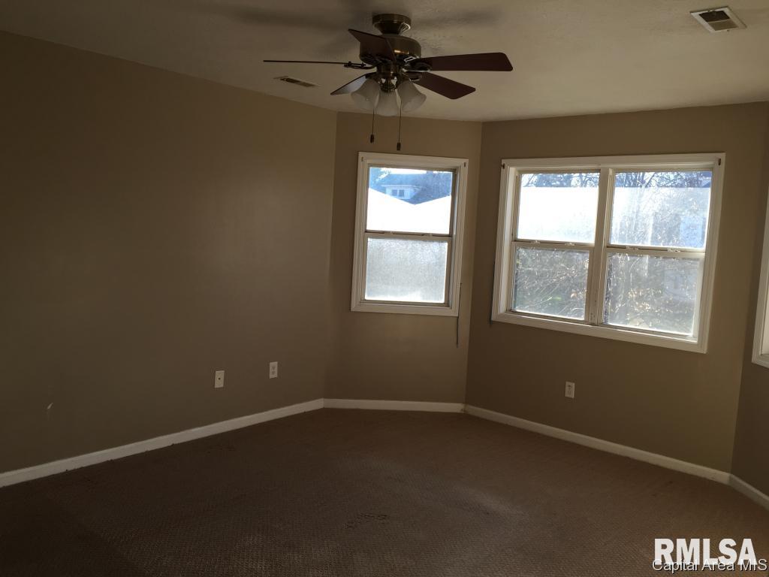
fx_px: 644
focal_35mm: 29
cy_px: 288
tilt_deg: -4.5
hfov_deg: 61.7
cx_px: 384
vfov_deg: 48.2
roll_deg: -3.0
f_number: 2.2
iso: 32
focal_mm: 4.15
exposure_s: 1/170
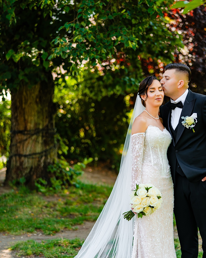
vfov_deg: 26.8
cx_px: 119
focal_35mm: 71
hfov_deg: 21.5
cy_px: 132
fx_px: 541
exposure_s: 1/800
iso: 125
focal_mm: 50
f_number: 1.4
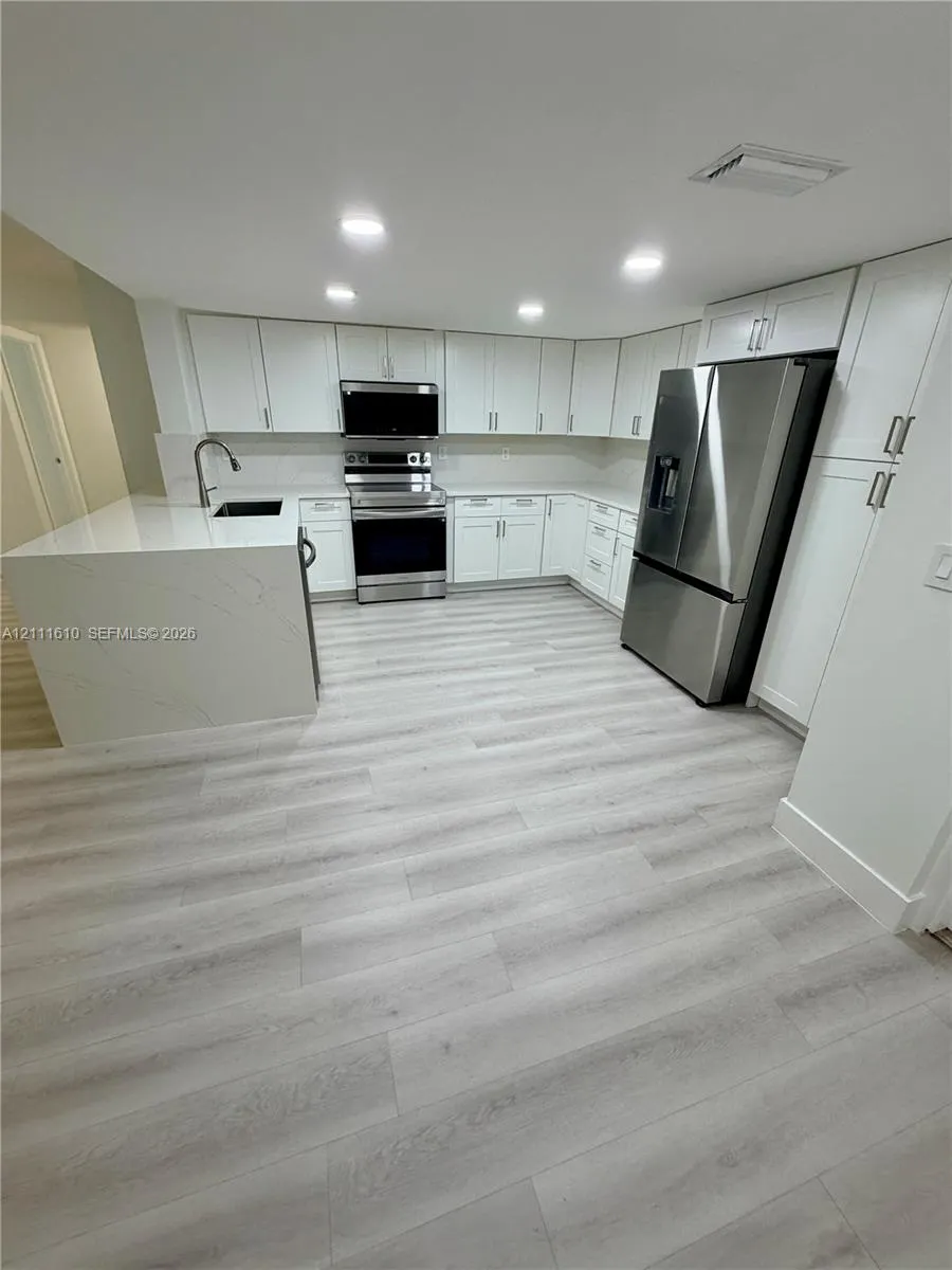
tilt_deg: -23.5
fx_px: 513
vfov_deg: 102.1
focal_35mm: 14
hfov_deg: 85.7
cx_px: 476
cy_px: 635
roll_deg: -1.1
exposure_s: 1/120
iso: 200
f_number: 2.2
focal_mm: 2.22
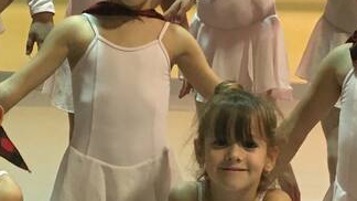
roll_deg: -2.0
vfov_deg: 9.7
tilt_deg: -4.8
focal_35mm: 125
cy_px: 66
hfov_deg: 17.0
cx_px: 73
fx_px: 1183
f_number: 2.2
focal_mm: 4.15
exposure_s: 1/33
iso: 160
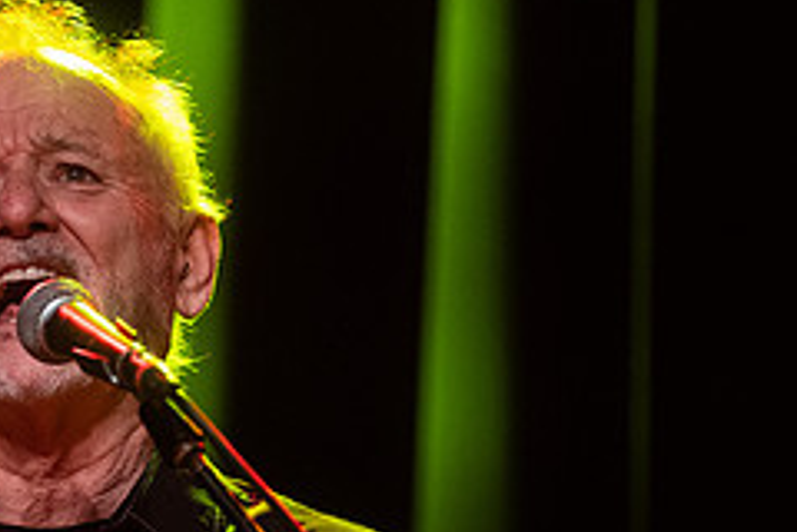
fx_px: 7770
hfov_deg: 5.9
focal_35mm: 351
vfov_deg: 3.9
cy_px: 381
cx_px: -17
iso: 2500
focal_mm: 145
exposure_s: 1/500
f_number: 3.2
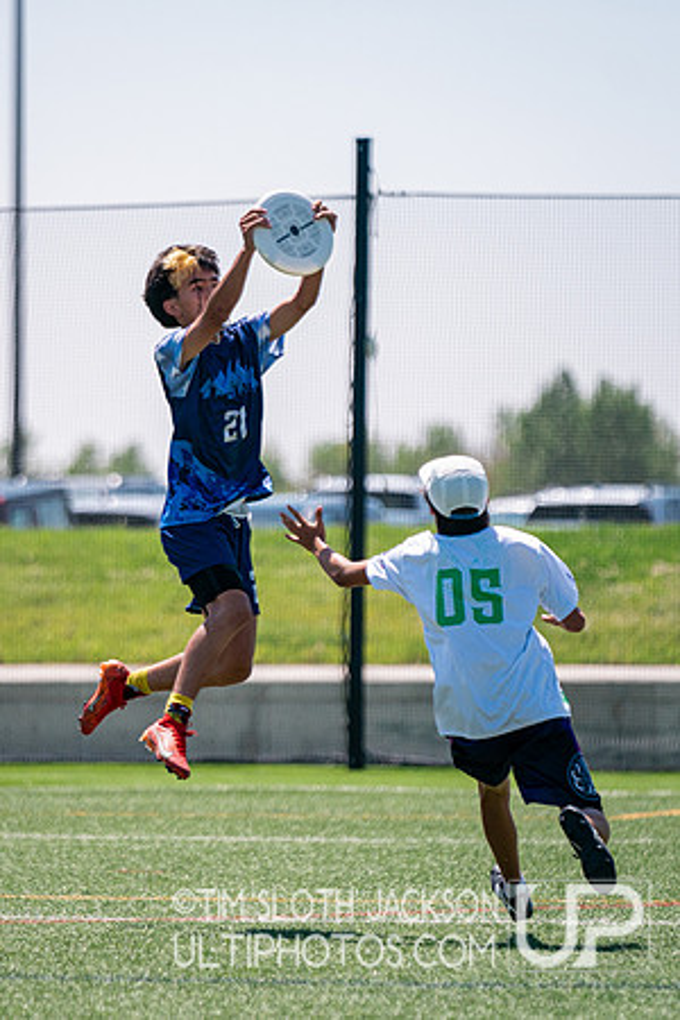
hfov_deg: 4.1
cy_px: 545
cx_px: 187
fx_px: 9440
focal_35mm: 333
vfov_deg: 6.2
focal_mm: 200
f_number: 2.8
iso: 640
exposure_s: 1/8000
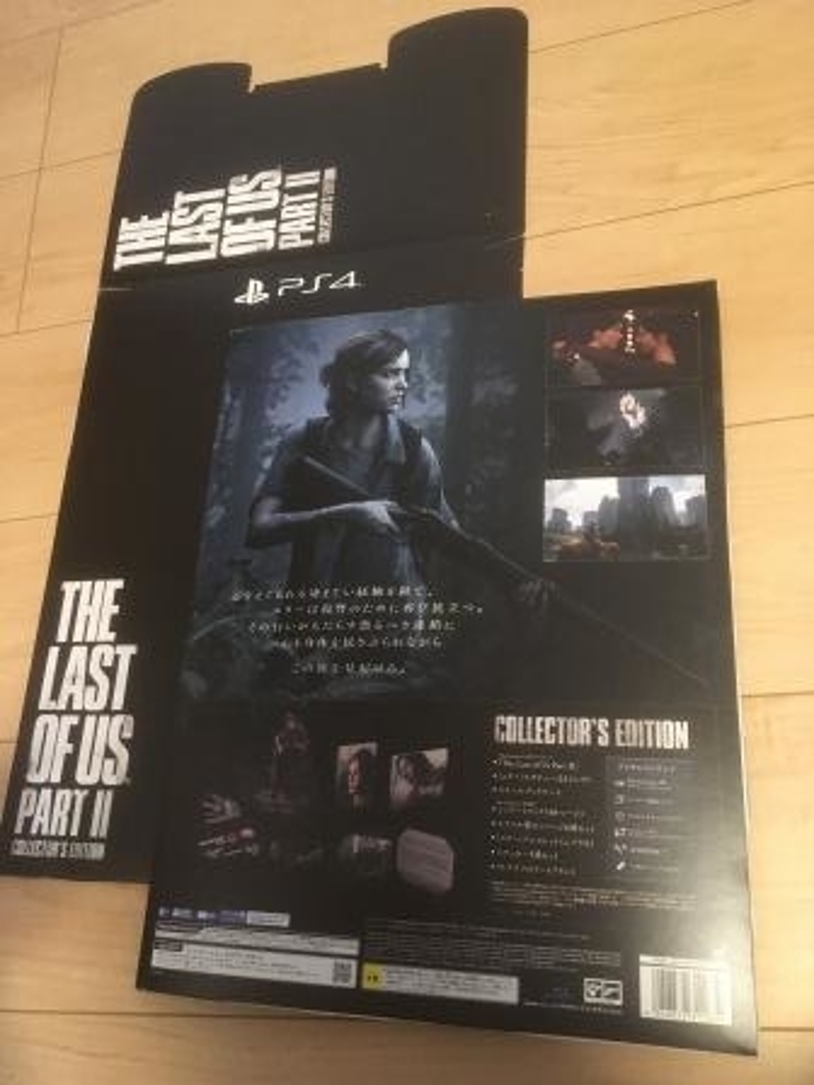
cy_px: 542
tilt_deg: -64.9
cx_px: 407
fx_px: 909
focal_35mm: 29
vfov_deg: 61.7
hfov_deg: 48.2
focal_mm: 4.15
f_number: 2.2
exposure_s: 1/30
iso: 200
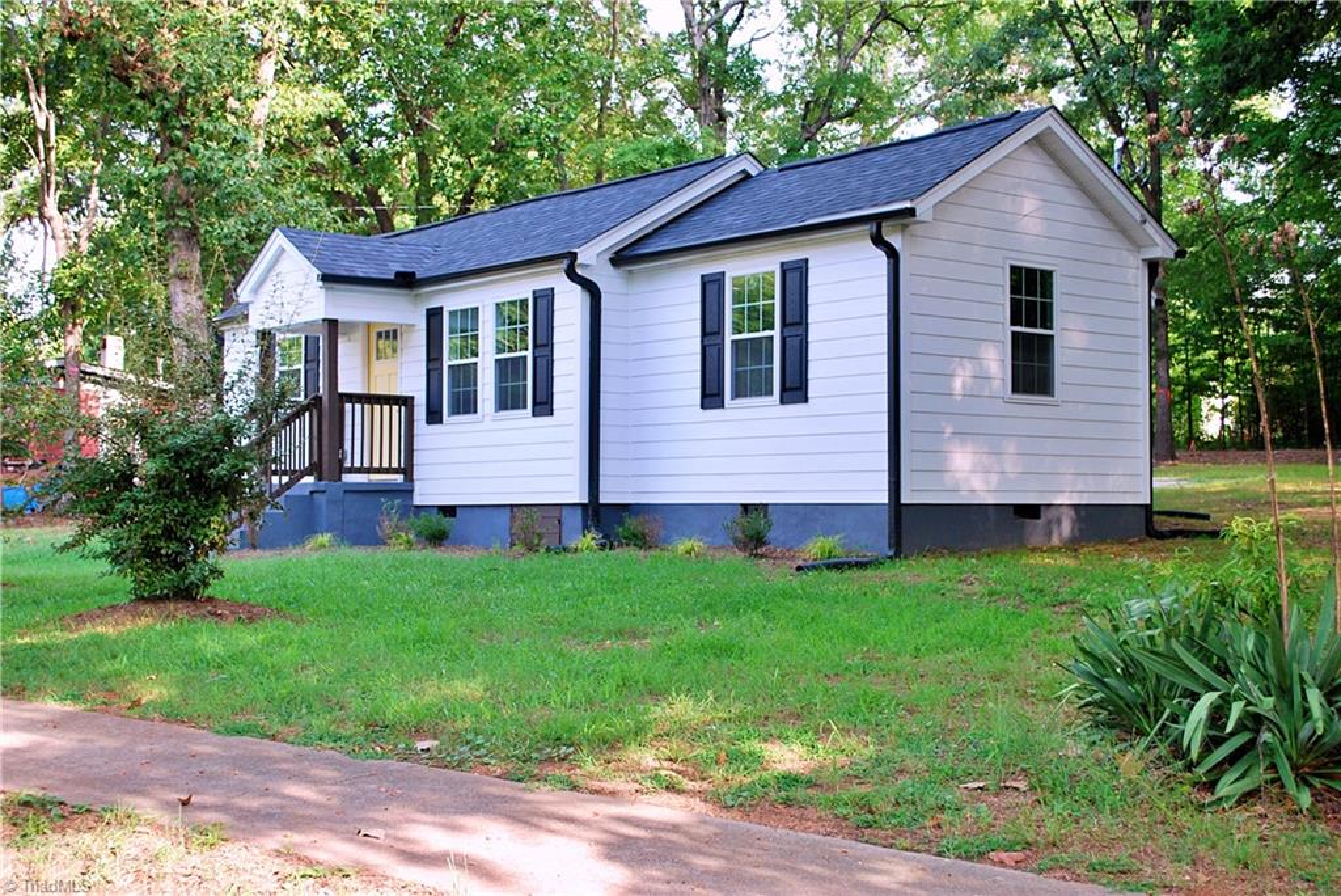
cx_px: 670
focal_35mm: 45
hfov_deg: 43.6
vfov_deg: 29.9
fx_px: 1677
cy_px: 448
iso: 200
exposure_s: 1/100
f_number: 5
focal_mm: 30
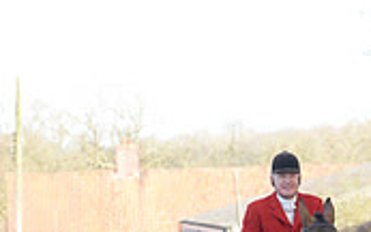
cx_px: 607
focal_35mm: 325
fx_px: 3285
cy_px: 281
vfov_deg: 4.0
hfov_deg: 6.4
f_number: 5
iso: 1250
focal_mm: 95
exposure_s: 1/640
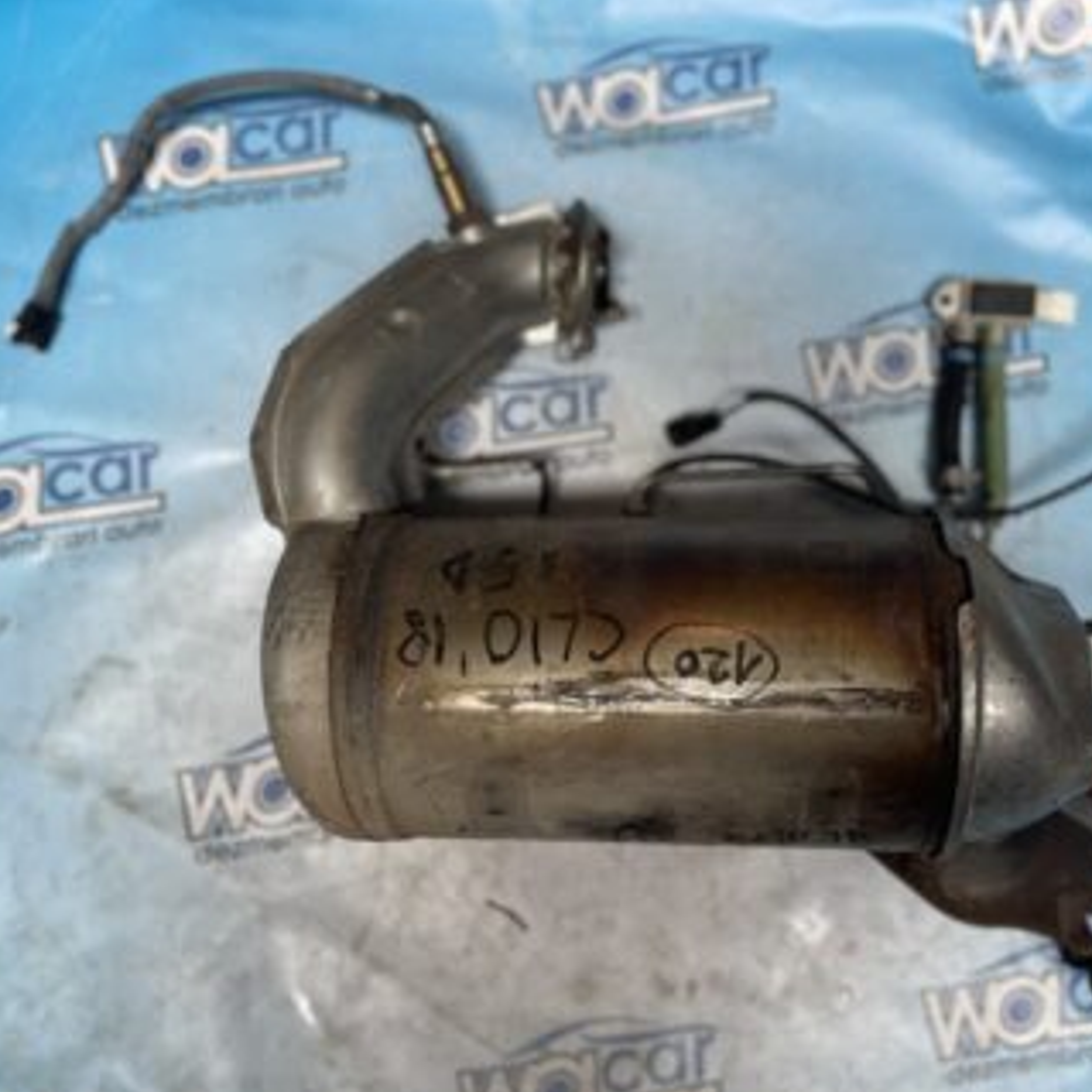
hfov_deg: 52.4
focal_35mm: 31
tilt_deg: -86.3
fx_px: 1106
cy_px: 546
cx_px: 616
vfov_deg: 52.5
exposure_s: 1/121
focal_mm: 5.1
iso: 80
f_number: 1.6
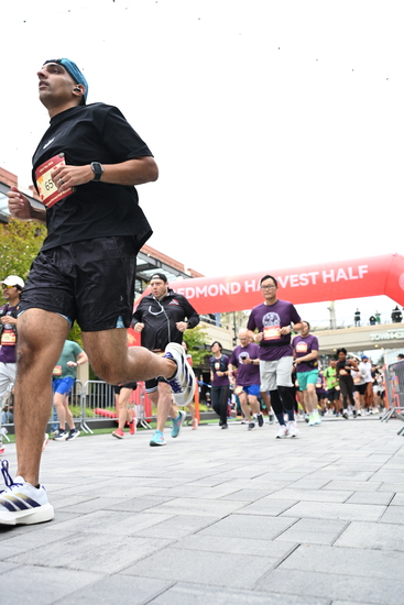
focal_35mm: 31
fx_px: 521
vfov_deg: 60.3
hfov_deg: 42.3
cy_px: 302
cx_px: 202
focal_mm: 31
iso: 2000
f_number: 4
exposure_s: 1/640
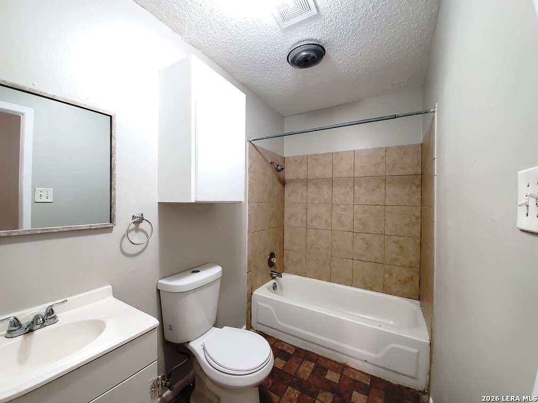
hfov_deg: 106.2
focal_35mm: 13
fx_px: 202
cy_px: 202
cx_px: 269
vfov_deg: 89.9
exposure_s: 1/20
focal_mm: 1.8
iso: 160
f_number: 2.2
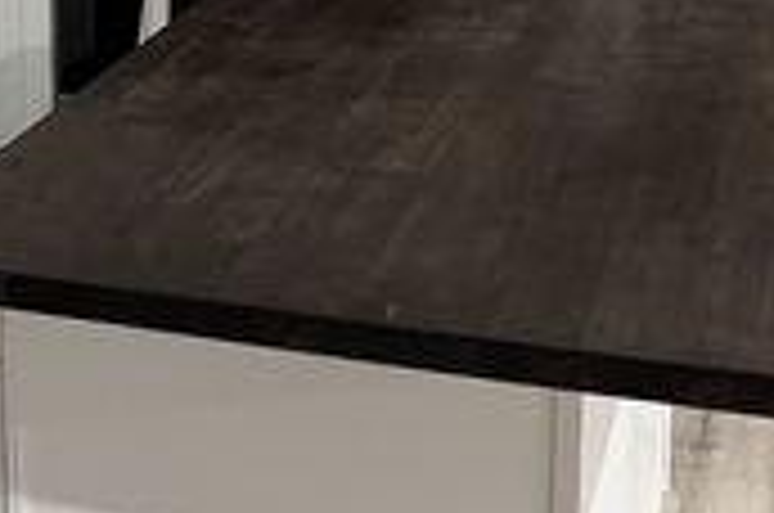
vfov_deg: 13.7
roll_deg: +2.6
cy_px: -76
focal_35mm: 97
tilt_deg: -9.9
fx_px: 2082
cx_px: -272
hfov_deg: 19.2
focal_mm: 6.76
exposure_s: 1/60
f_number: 1.78
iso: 800
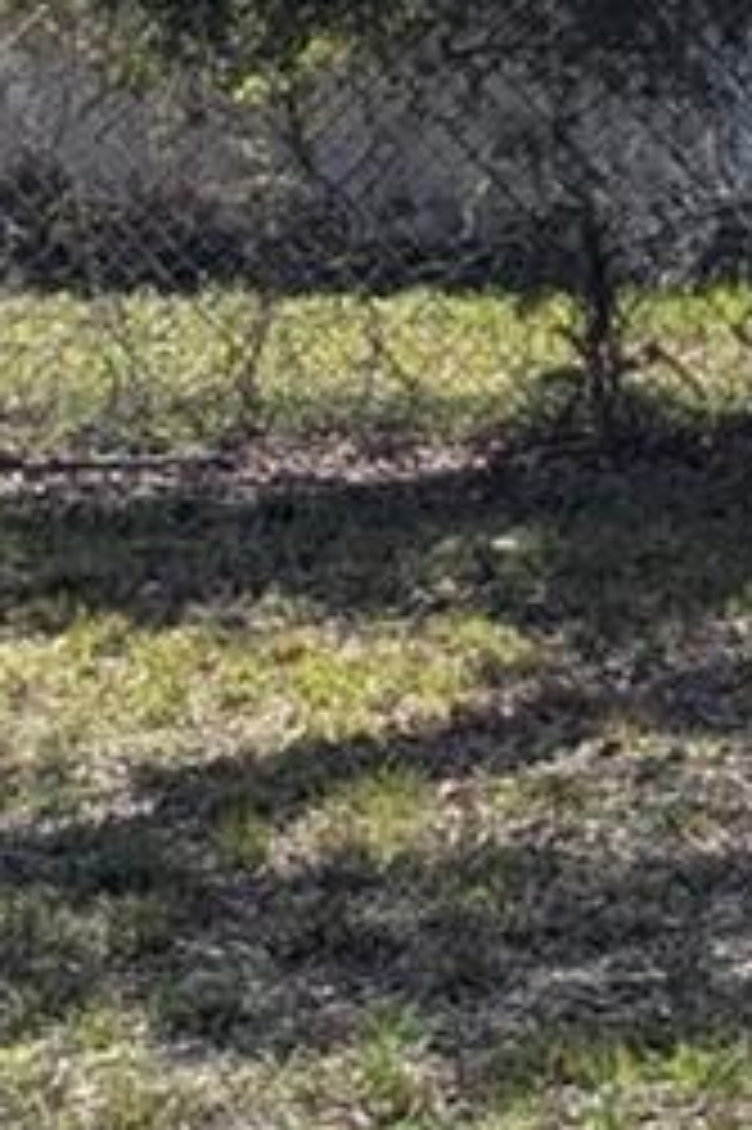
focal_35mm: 159
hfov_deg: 7.3
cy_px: 72
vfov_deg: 12.8
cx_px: 2495
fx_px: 4988
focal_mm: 6.81
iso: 37
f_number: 1.85
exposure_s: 1/2571
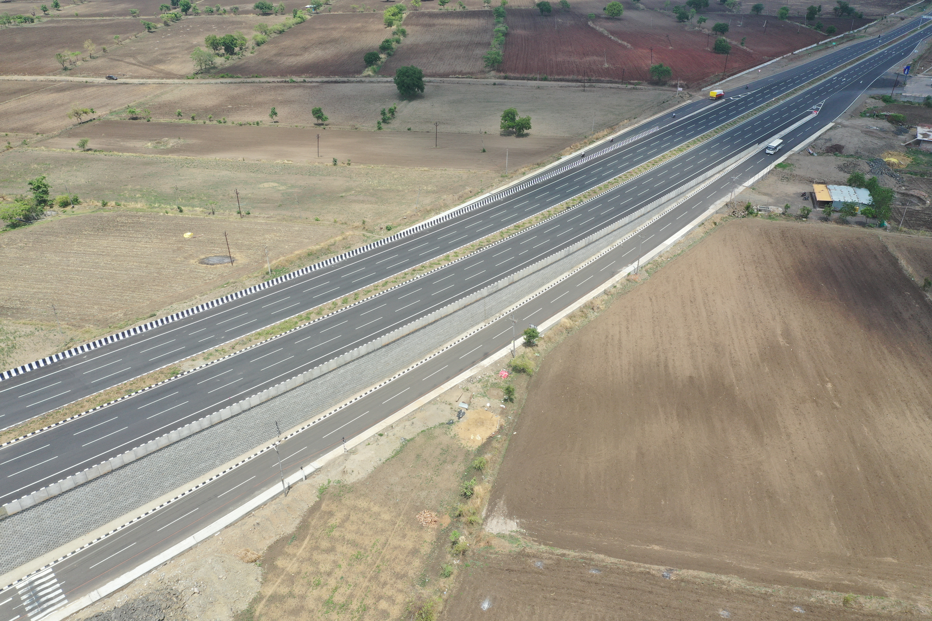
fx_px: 725
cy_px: 310
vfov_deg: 46.4
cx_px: 466
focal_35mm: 28
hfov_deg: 65.5
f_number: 5.6
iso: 100
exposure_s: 1/320
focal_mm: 10.26
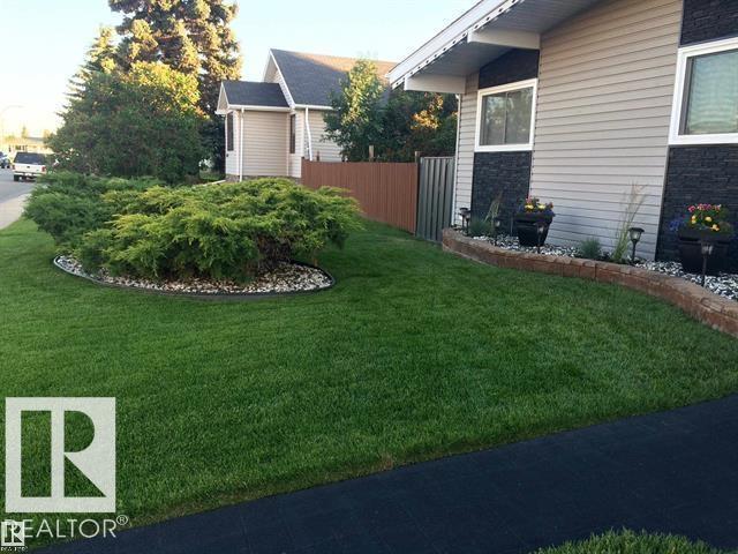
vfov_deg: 48.2
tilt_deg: -8.8
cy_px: 277
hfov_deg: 61.7
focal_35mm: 29
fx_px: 618
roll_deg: -1.3
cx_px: 369
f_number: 2.2
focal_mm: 4.15
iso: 50
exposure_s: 1/120
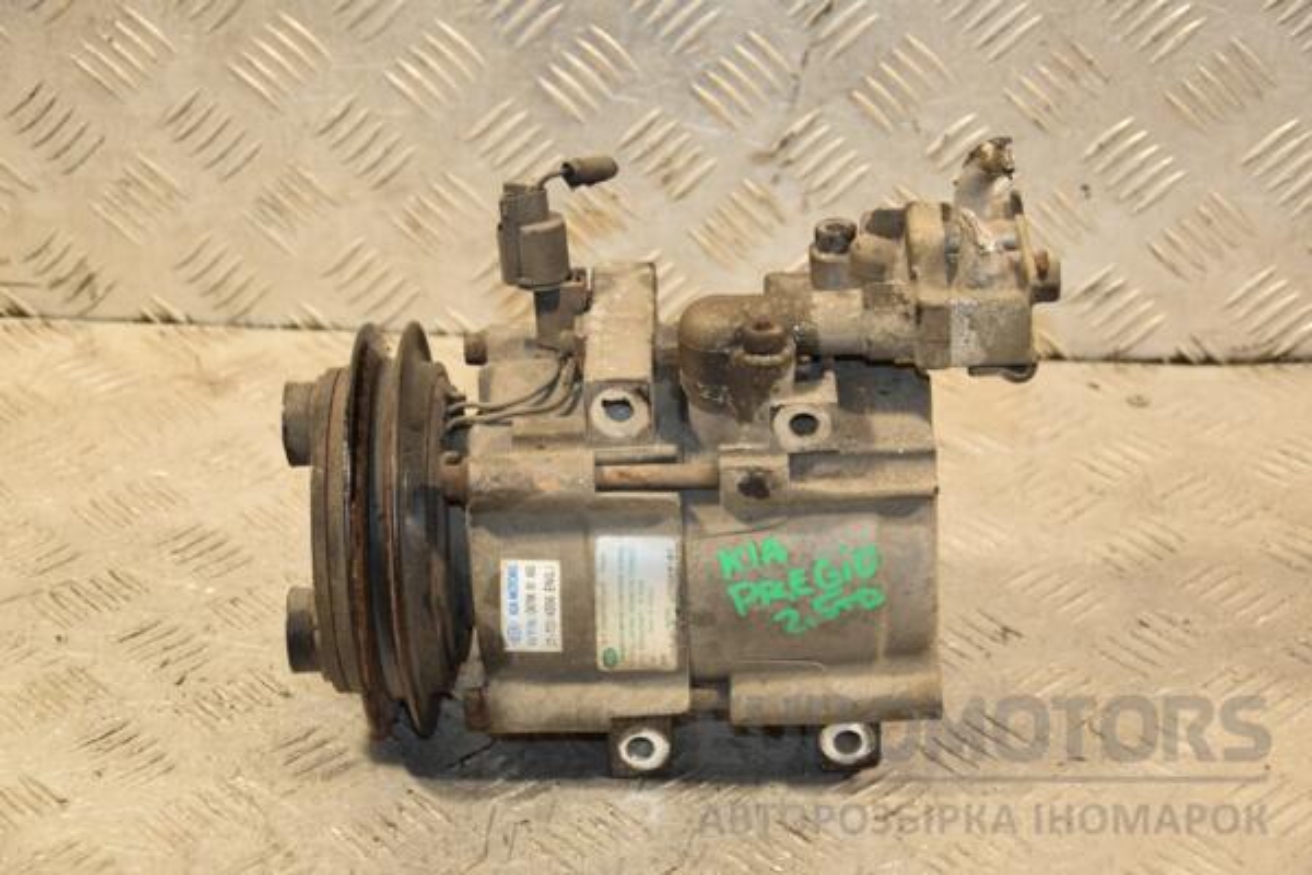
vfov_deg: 17.5
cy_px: 438
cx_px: 656
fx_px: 2842
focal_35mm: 78
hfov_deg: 26.0
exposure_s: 1/160
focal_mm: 52
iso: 800
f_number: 5
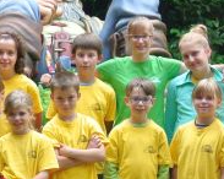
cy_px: 167
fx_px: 980
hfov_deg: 12.9
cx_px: 16
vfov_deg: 10.4
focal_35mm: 148
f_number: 4
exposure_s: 1/60
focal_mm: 13.6
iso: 110
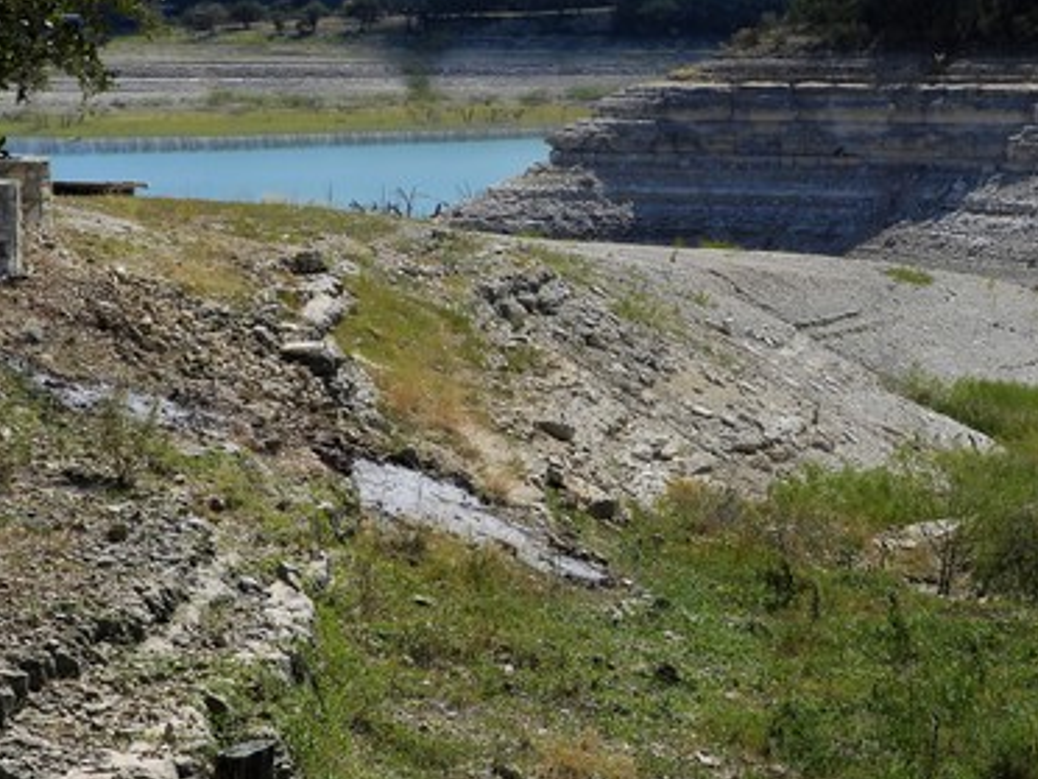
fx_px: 2579
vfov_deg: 17.1
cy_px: 176
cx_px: 664
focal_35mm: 86
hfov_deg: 22.7
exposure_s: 1/1600
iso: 100
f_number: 3.5
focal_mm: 9
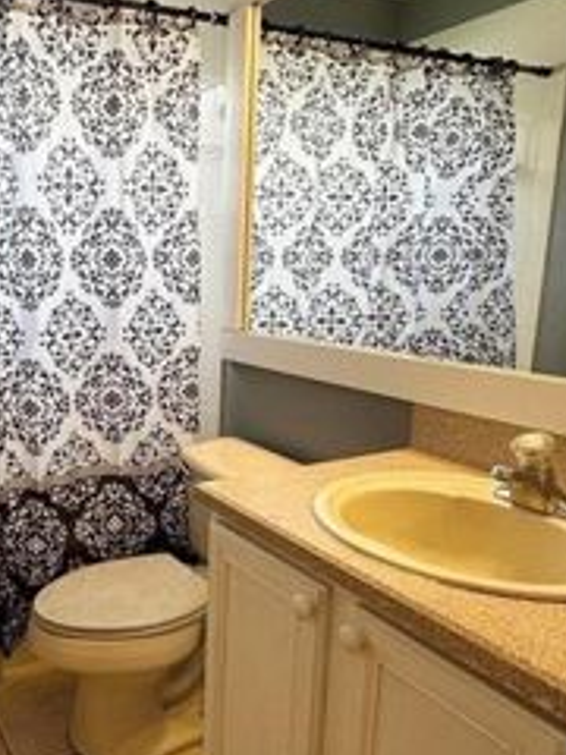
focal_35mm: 31
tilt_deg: -12.3
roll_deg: -0.9
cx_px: 86
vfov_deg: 58.3
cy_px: 393
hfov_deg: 42.6
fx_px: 676
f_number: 2.2
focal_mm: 2.22
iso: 100
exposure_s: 1/120
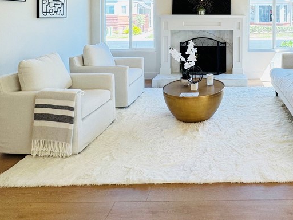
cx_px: 228
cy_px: 18
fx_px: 237
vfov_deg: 44.7
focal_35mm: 28
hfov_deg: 59.3
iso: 125
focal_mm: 2.22
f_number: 2.2
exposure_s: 1/120
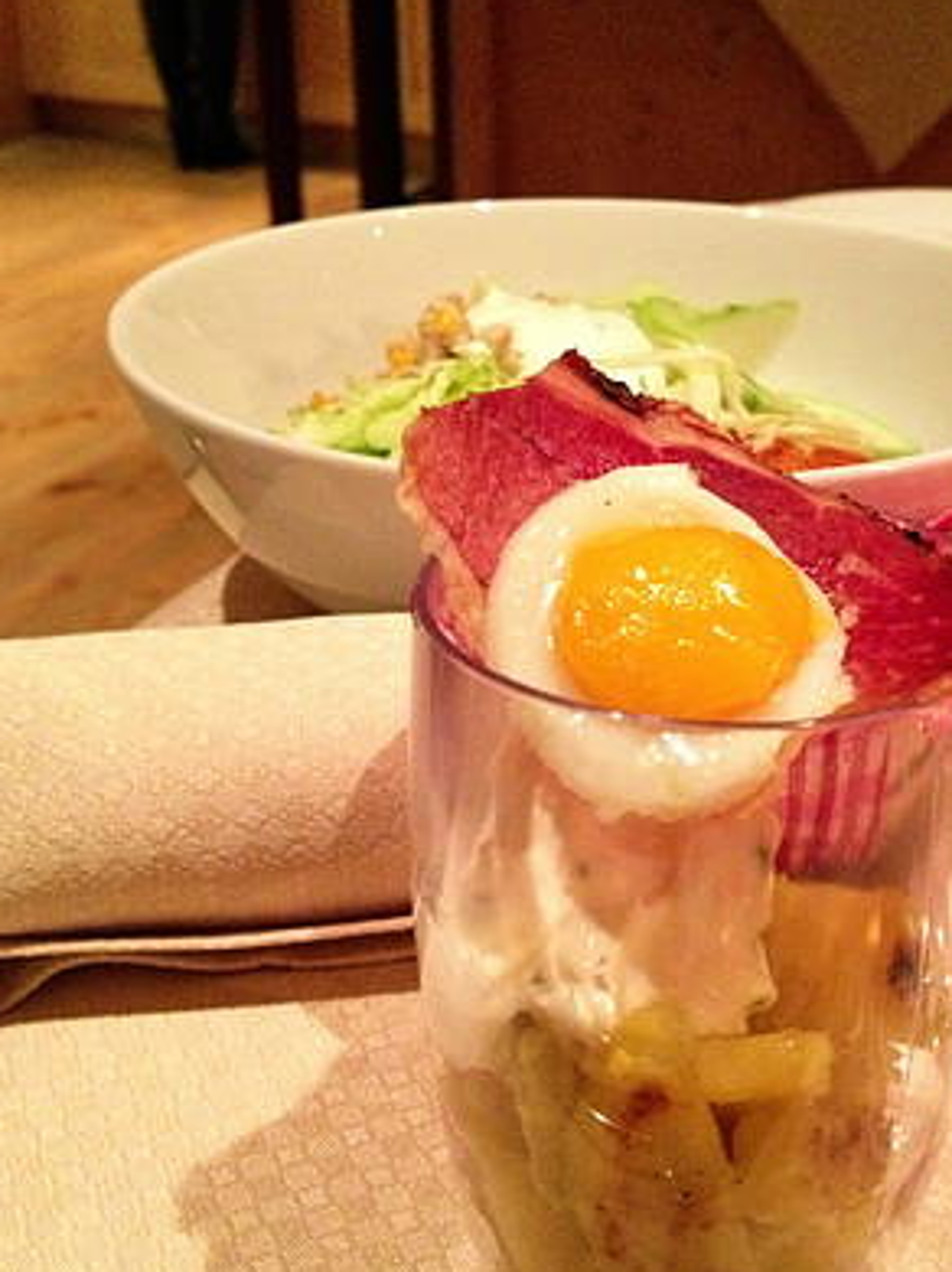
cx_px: 655
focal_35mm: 52
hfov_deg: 27.8
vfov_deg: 36.8
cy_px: 695
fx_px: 1909
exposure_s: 1/15
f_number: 2.4
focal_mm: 4.28
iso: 640
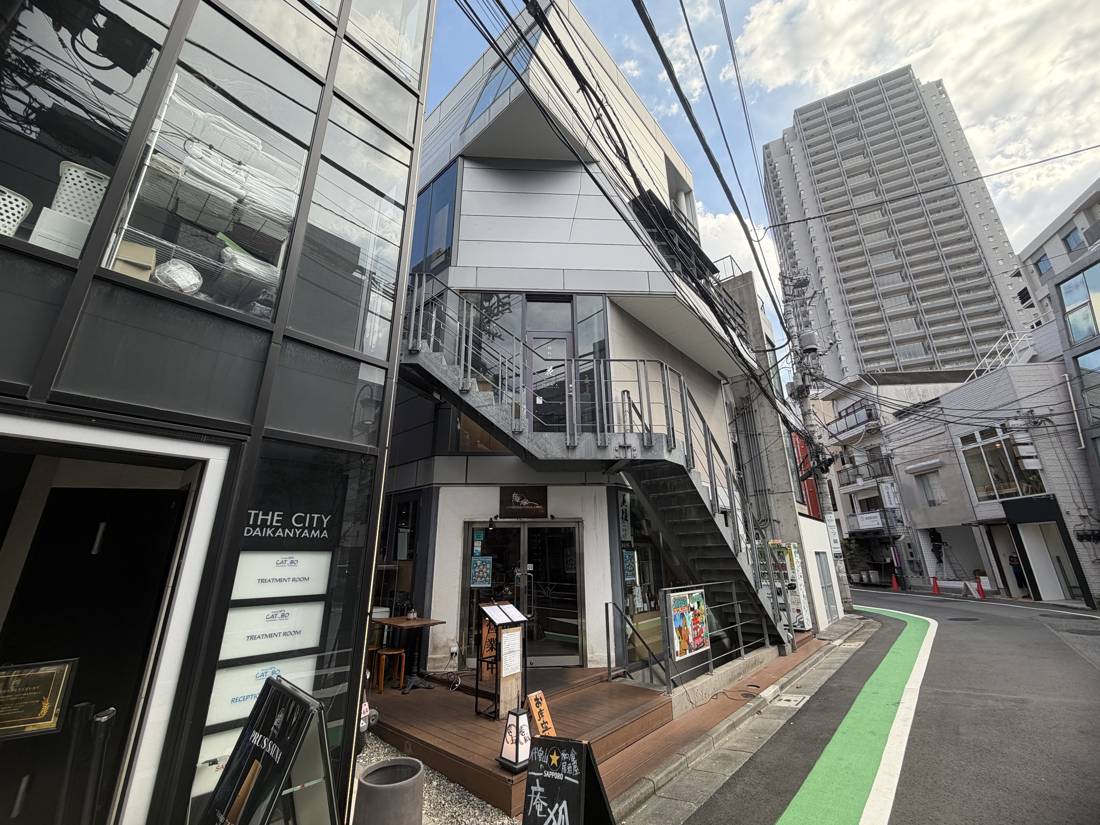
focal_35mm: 14
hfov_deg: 102.1
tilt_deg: +18.6
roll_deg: +0.6
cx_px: 550
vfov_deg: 85.7
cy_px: 412
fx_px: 445
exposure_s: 1/502
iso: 50
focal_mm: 2.22
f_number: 2.2
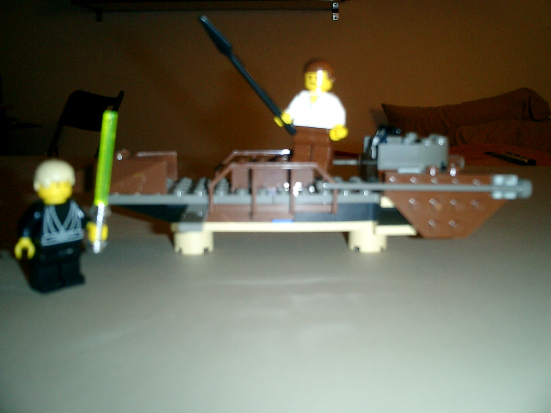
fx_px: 573
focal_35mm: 36
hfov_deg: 51.4
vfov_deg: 39.7
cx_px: 276
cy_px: 206
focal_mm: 7.5
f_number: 3.2
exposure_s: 1/30
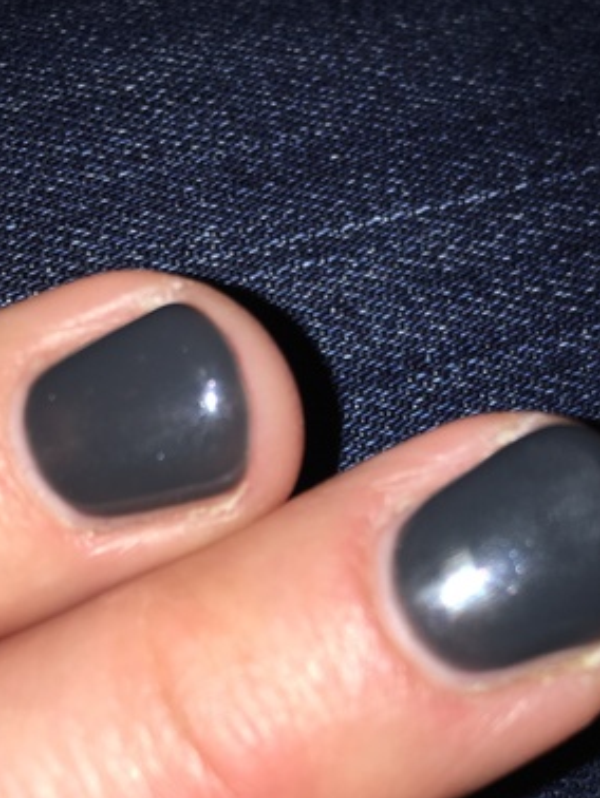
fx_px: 1062
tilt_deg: -46.0
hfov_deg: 31.4
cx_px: 380
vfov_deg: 40.2
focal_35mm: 46
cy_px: 587
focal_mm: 4.15
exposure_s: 1/450
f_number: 2.2
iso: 25
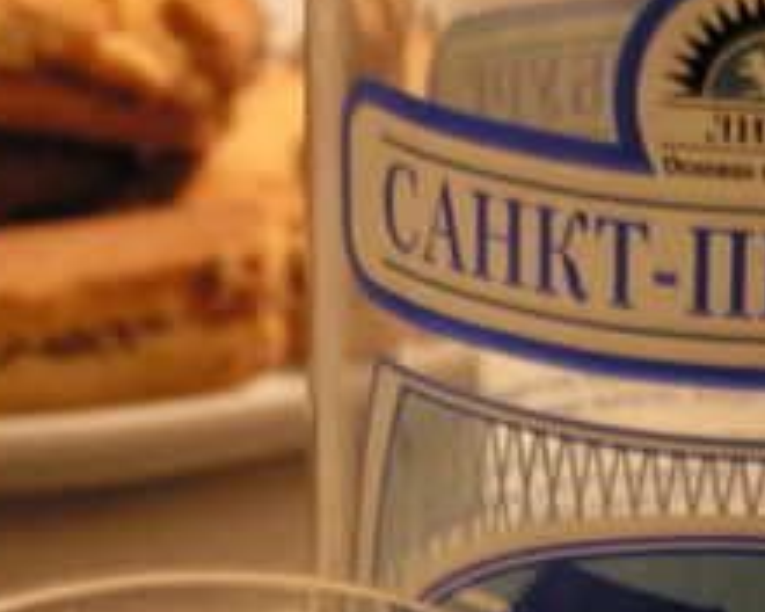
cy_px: 699
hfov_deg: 10.2
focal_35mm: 190
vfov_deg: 8.1
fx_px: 4302
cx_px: 508
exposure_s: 1/1.3
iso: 100
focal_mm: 11.1
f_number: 3.2
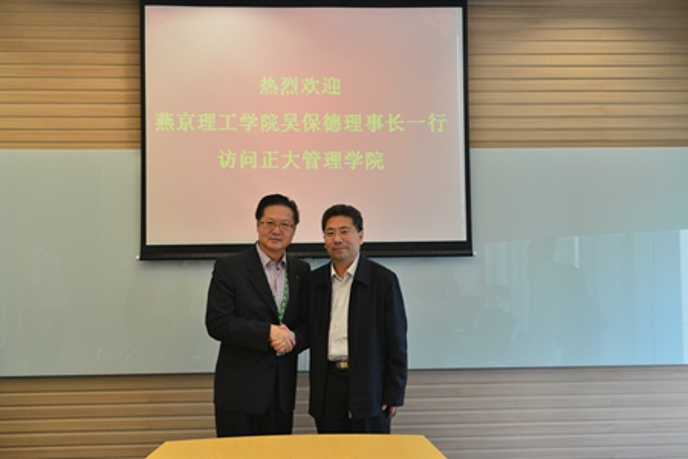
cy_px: 230
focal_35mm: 34
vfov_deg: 38.9
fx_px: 650
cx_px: 344
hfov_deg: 55.8
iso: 1250
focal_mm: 34
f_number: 3.5
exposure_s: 1/80
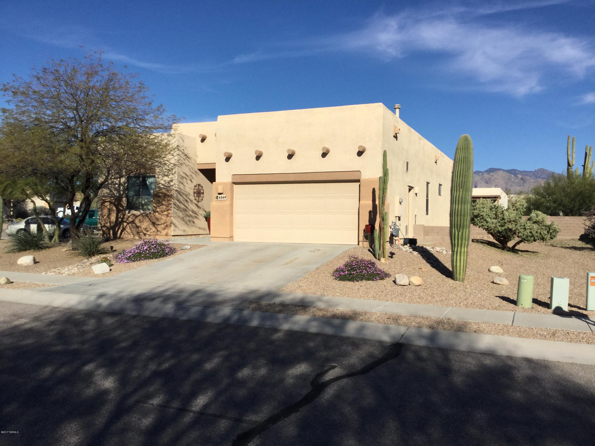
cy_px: 223
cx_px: 298
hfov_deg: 58.4
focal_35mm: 31
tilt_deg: -2.5
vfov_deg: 45.4
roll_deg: -0.5
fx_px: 533
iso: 25
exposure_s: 1/2632
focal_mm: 3.3
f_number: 2.4
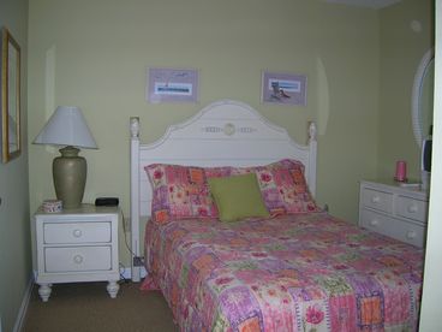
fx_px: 434
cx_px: 221
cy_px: 166
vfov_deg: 41.8
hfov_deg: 54.0
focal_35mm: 34
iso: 59
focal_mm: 5.7
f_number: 2.9
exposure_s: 1/60.1
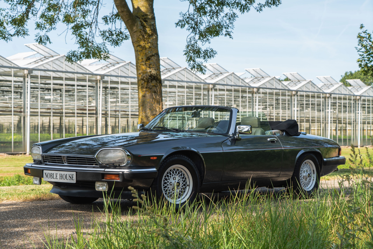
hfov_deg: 28.8
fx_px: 726
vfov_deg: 19.5
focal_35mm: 70
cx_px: 186
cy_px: 124
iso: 100
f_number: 7.1
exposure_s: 1/125
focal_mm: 70
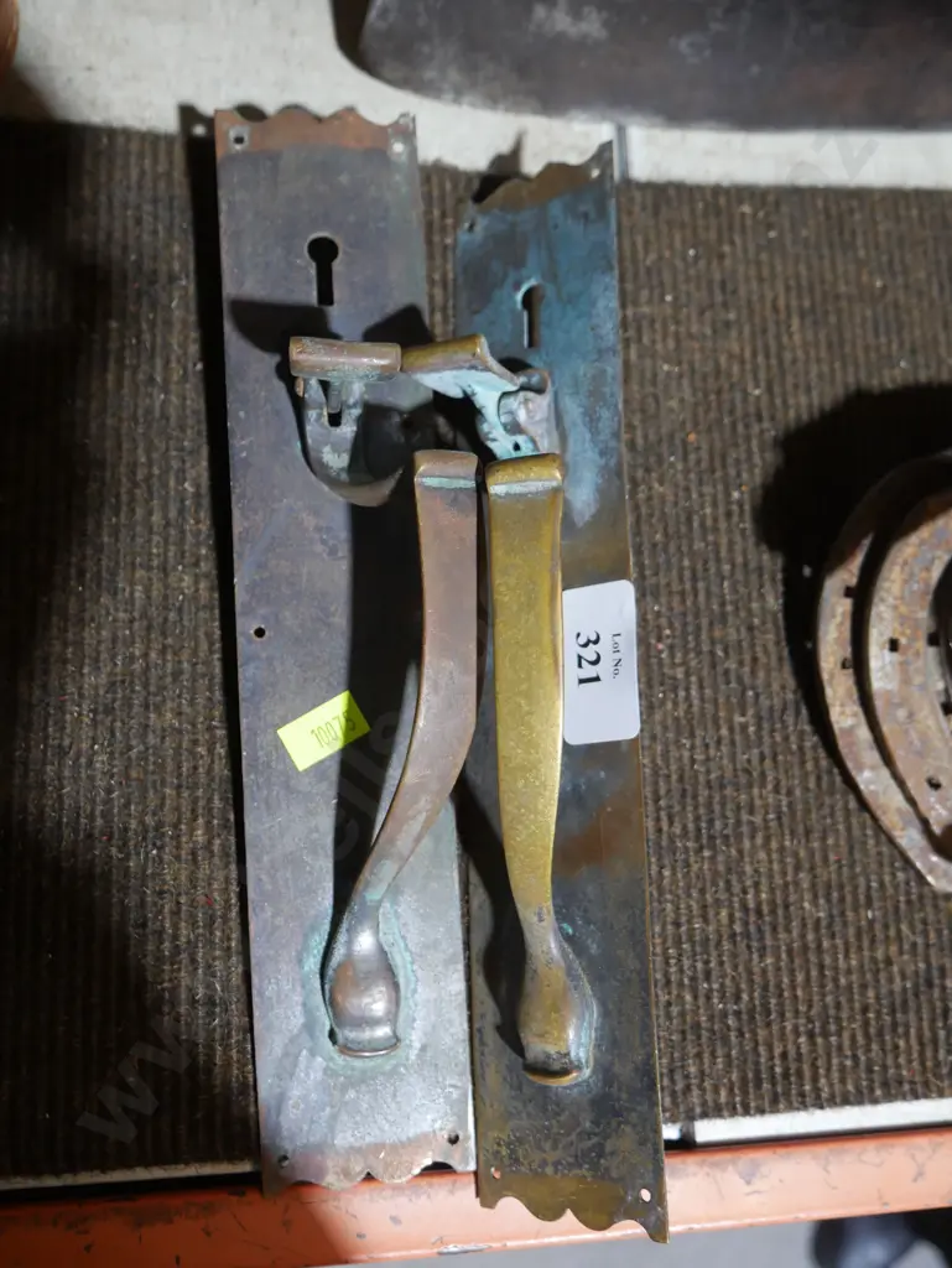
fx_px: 1172
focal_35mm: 32
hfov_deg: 44.2
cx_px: 476
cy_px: 634
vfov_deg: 56.8
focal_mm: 16
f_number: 3.6
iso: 640
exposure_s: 1/60
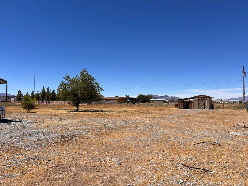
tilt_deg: +0.2
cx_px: 128
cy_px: 96
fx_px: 193
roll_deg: -0.3
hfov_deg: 65.3
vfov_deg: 51.4
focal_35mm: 27
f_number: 1.5
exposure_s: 1/7463
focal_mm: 5.7
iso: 50
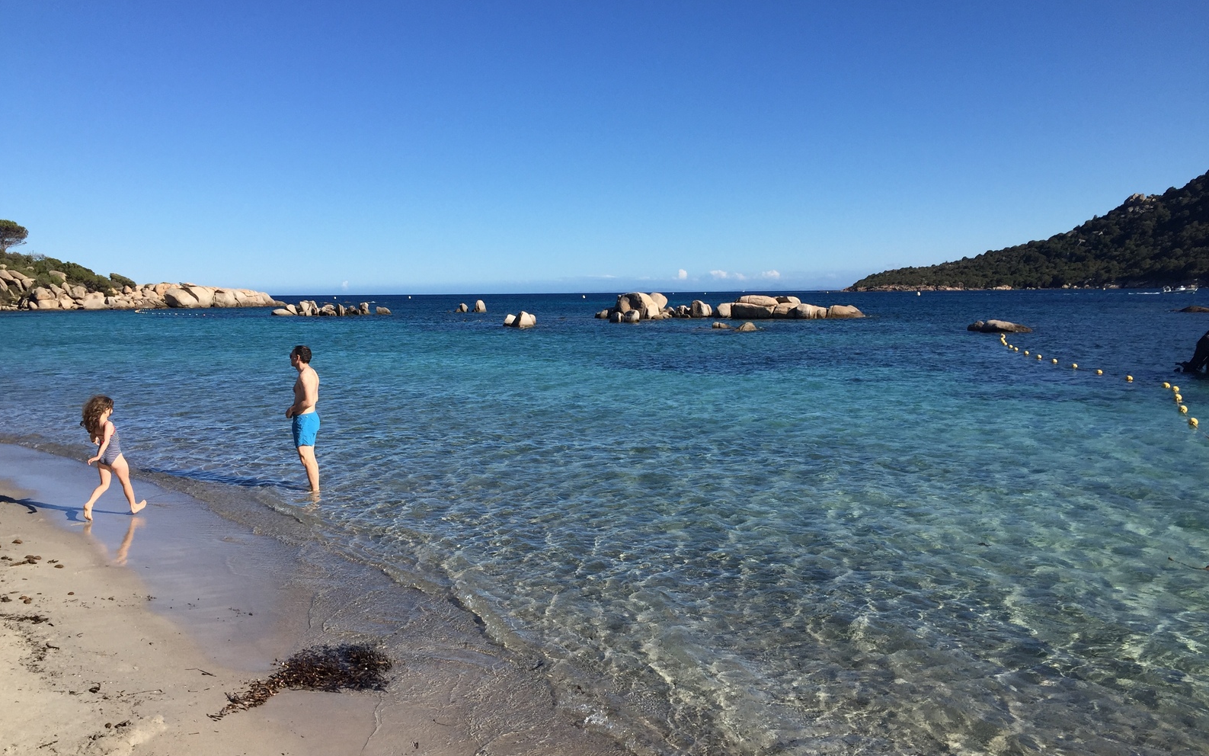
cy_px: 396
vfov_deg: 40.6
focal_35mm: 31
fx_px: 1021
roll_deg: +0.7
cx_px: 604
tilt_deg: -6.9
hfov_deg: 61.2
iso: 32
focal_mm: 4.15
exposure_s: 1/2198
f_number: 2.2
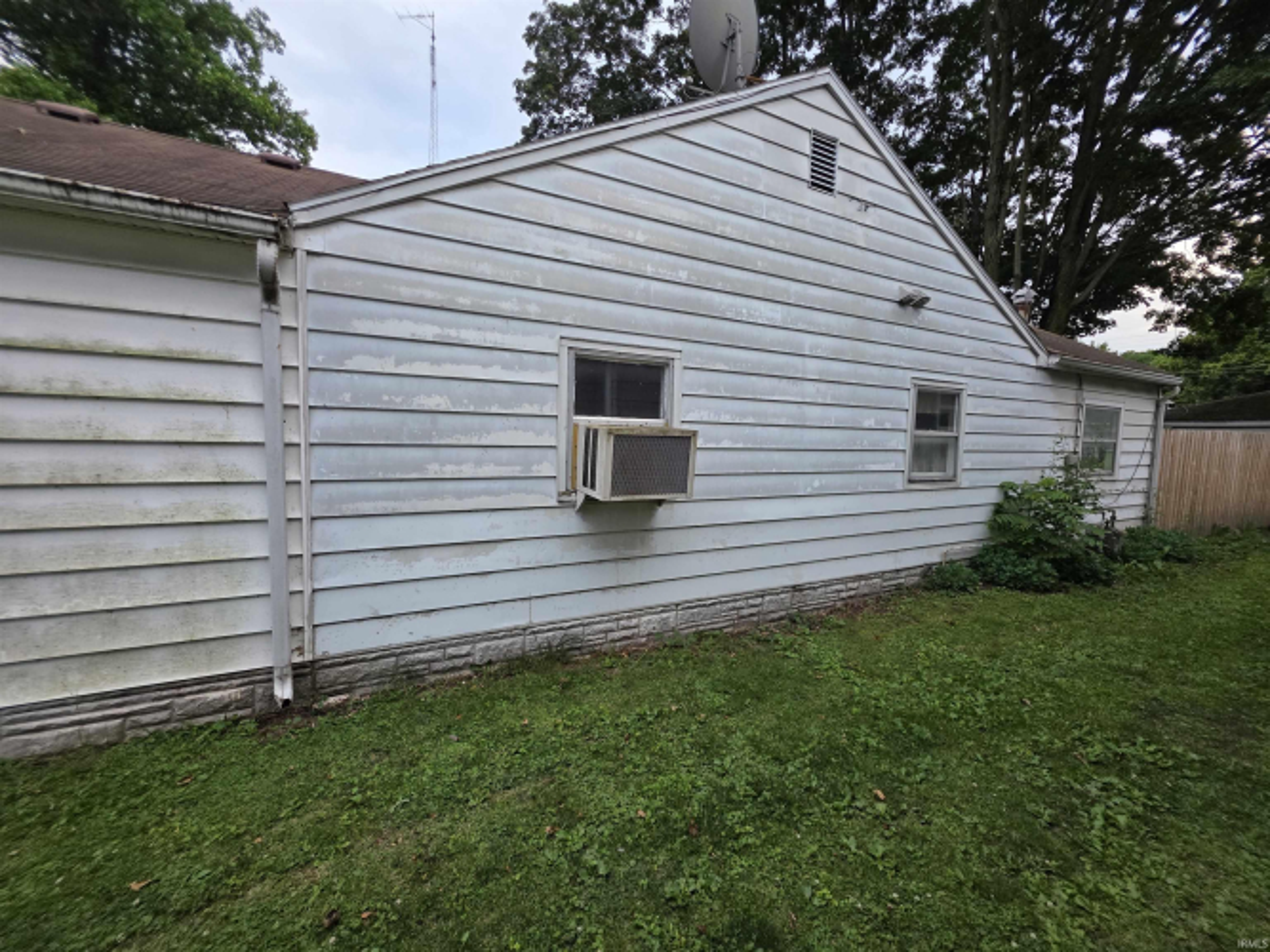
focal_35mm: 13
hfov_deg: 106.2
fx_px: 477
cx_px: 635
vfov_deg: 89.9
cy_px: 476
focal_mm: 2.2
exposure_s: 1/2000
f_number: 1.9
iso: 160
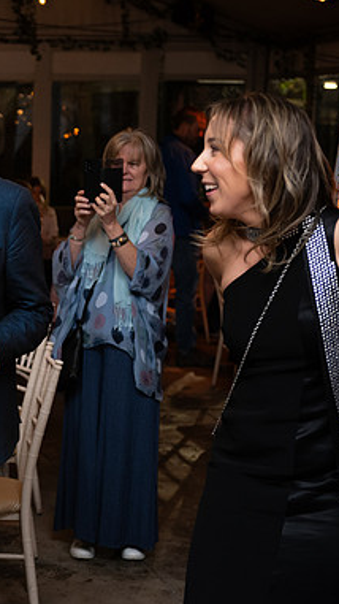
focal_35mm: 83
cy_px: 304
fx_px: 1328
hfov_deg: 14.1
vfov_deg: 25.6
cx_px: -79
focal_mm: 52
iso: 800
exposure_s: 1/160
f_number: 3.5
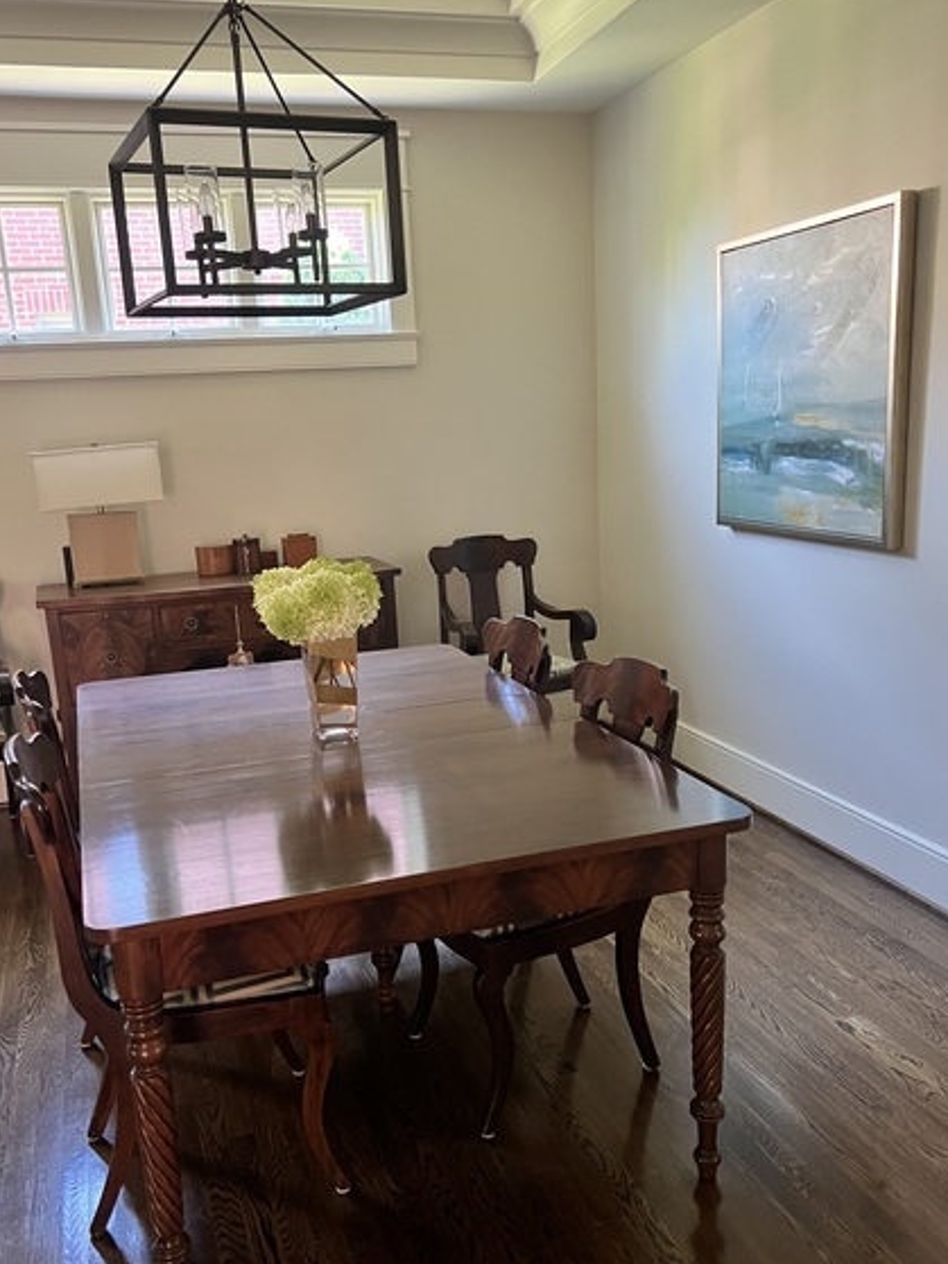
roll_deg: +2.8
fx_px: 1132
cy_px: 686
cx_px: 457
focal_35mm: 31
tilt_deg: -12.8
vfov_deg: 58.3
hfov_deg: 45.4
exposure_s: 1/60
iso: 500
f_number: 1.5
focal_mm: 5.7
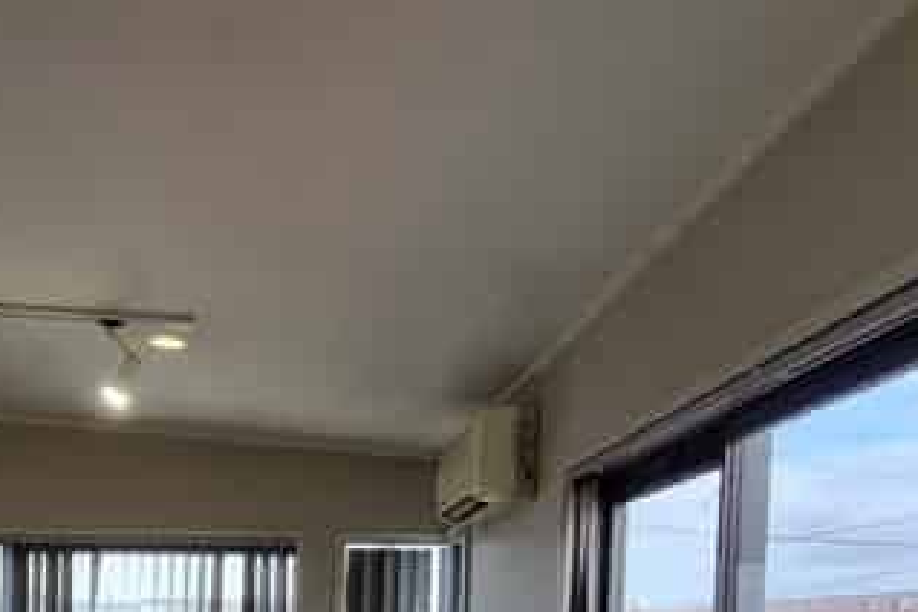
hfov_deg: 58.7
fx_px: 714
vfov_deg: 38.9
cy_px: 660
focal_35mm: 28
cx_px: 144
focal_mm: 1.74
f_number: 2.2
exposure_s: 1/100
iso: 64
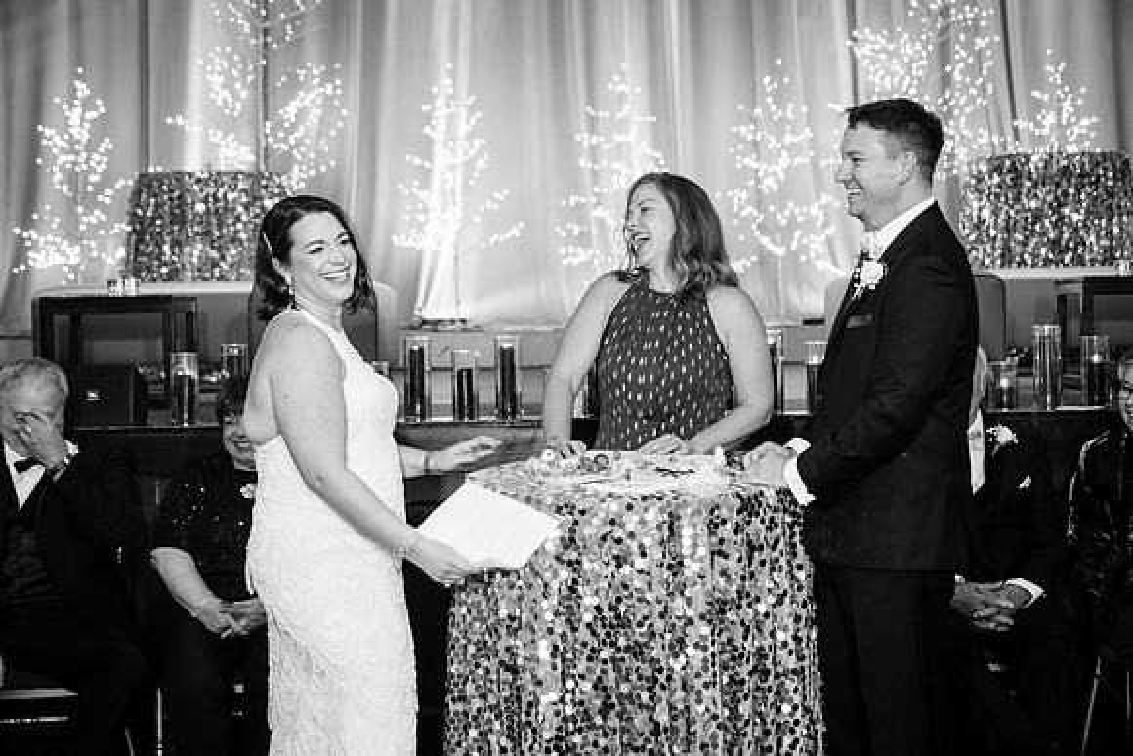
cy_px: 378
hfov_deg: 28.3
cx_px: 566
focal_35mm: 71
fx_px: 2243
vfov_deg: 19.1
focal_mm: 70
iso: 4000
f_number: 4
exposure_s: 1/125
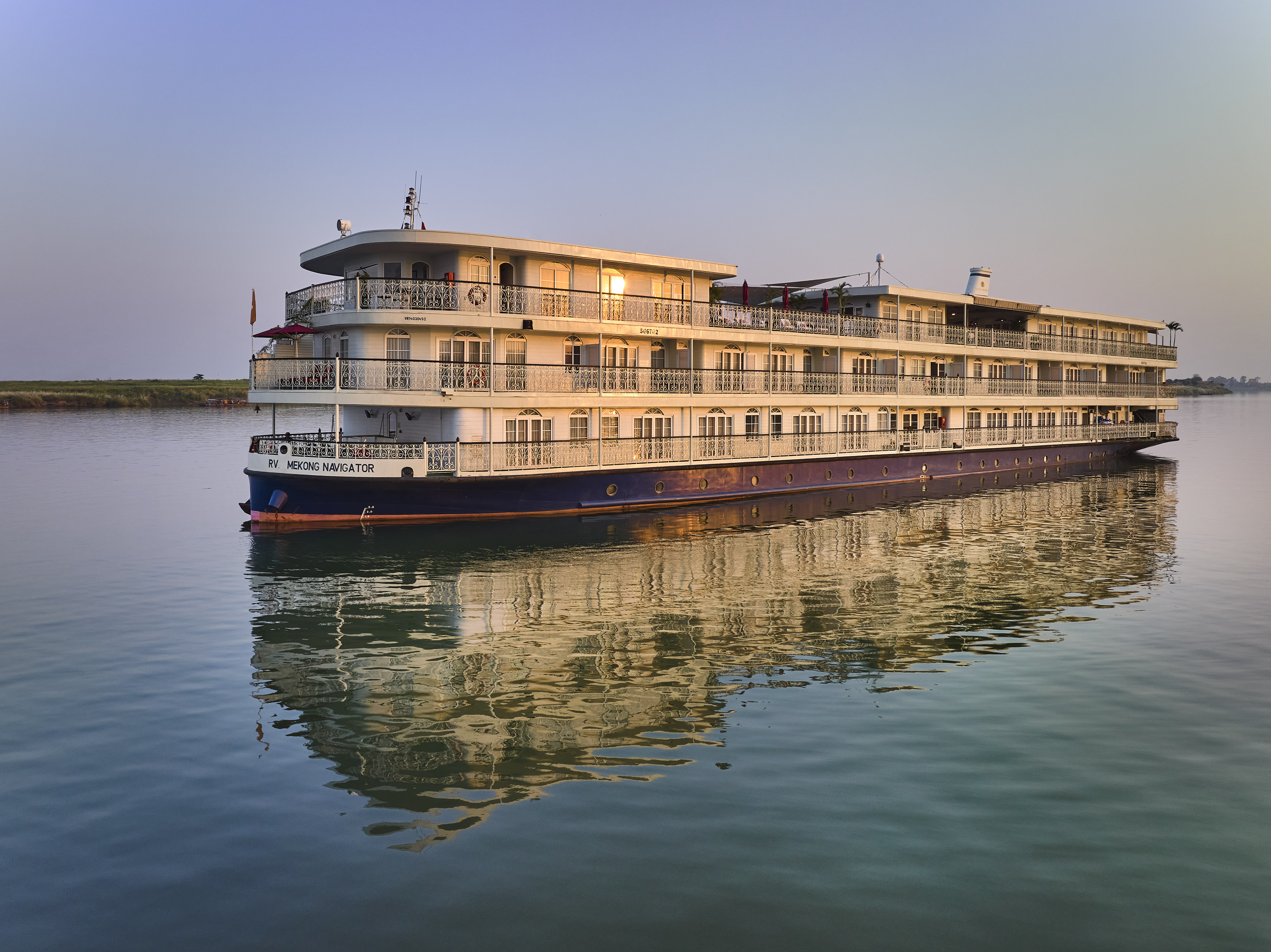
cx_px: 636
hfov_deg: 71.6
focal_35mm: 24
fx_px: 881
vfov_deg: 56.8
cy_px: 476
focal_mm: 12.29
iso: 100
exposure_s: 1/60
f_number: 8
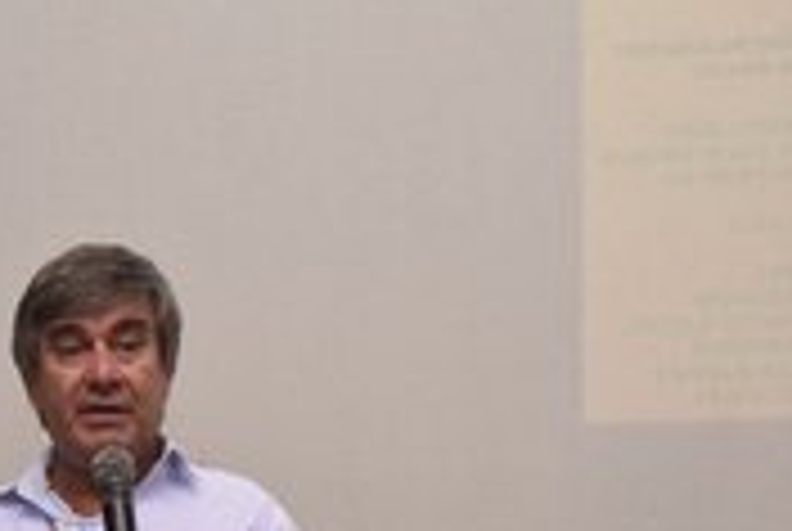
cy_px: 490
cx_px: 58
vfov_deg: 10.9
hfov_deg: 16.0
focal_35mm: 126
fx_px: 2777
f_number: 4.8
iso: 1600
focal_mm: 38
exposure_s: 1/160
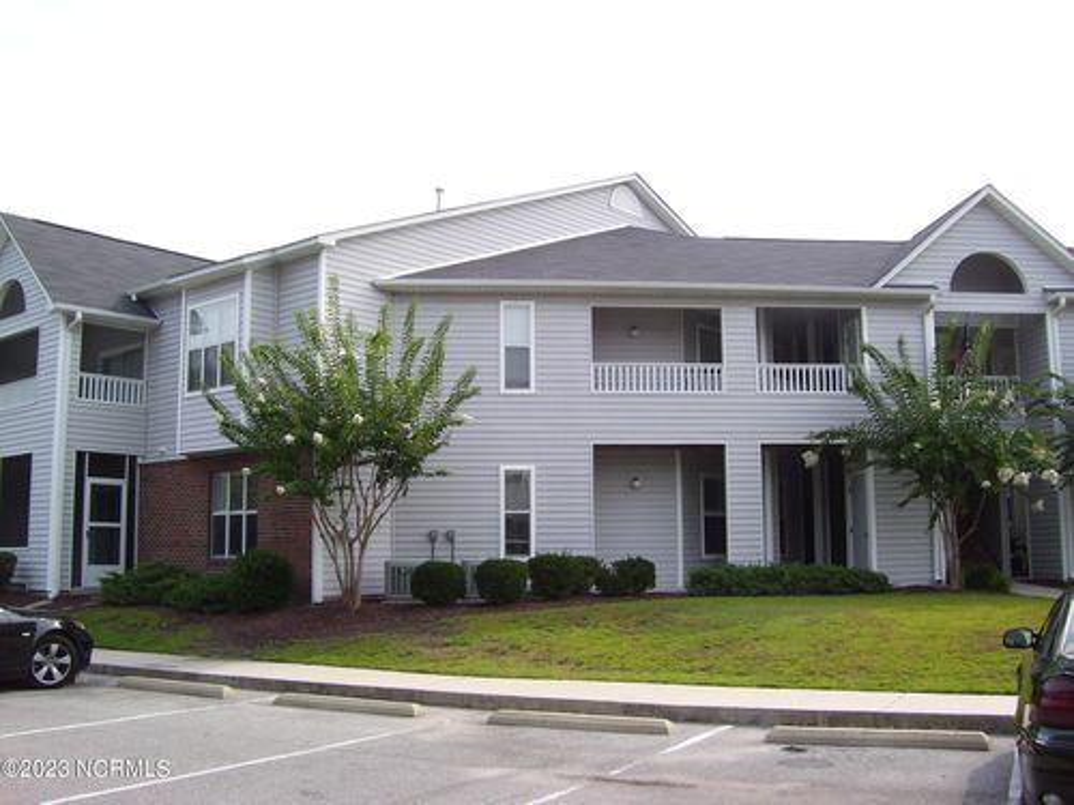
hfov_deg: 51.4
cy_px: 402
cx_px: 537
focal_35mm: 36
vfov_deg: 39.7
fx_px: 1117
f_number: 4.8
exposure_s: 1/250
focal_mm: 6
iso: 80
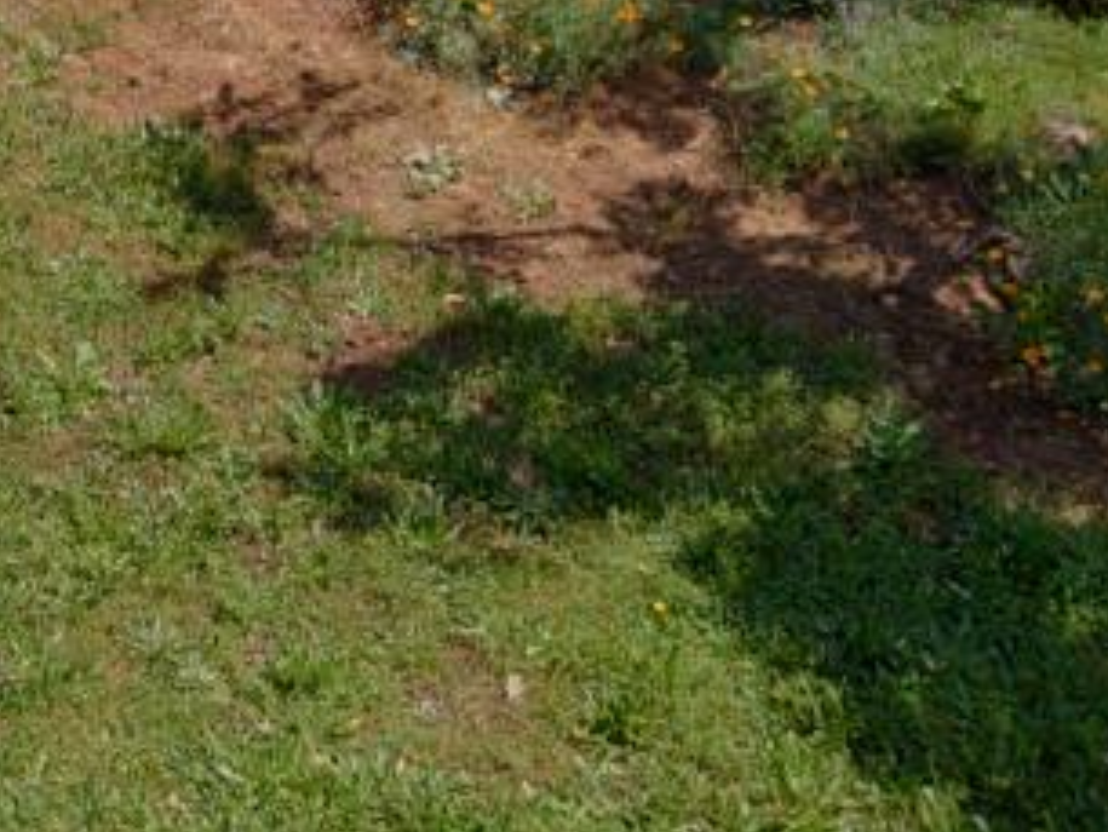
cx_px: -443
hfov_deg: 15.6
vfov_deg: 11.4
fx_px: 3778
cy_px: -785
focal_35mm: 118
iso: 200
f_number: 1.8
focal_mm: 8.67
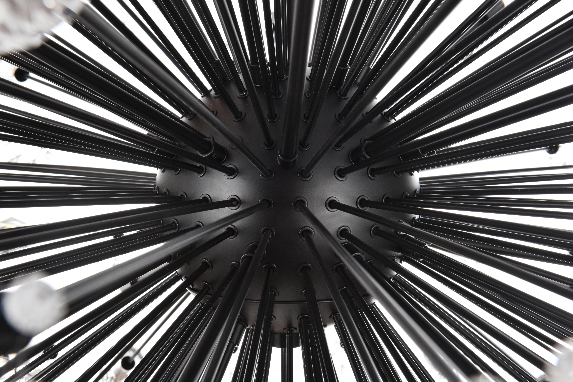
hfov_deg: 28.8
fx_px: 1114
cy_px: 191
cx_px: 286
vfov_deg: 19.5
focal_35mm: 70
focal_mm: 70
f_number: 20
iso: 160
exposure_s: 1/100
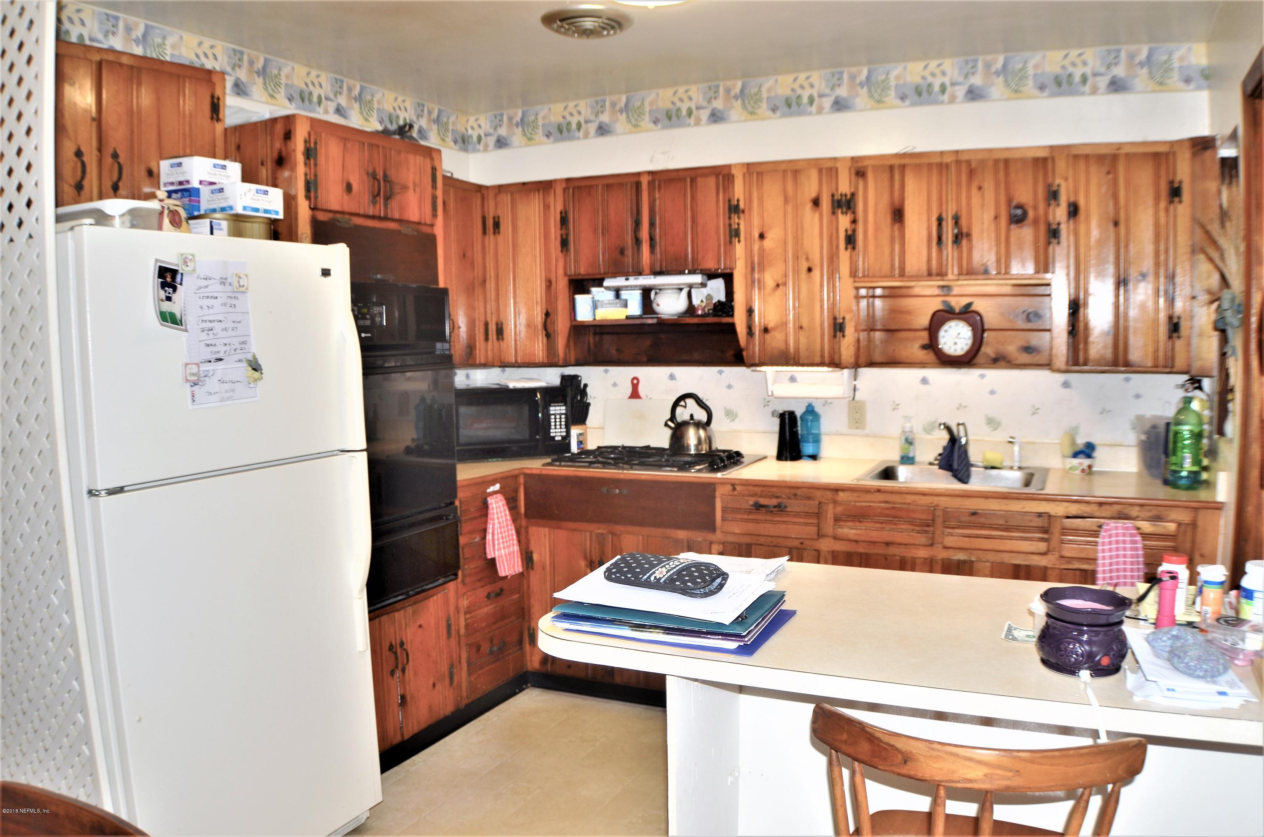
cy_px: 418
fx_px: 1261
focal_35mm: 36
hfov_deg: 53.2
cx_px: 632
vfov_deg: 36.7
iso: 100
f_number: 3.8
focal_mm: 24
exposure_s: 1/60
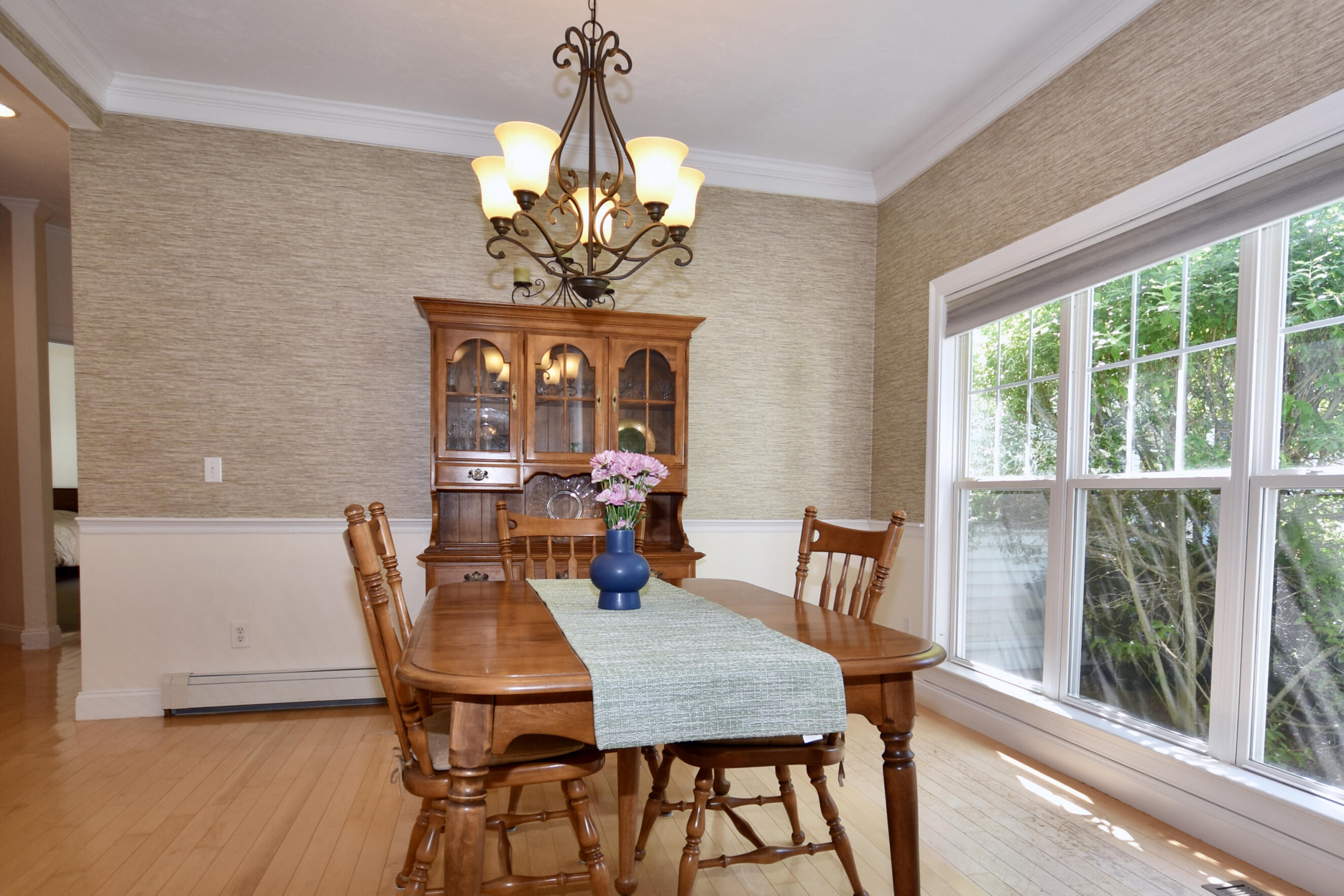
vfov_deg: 70.4
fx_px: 635
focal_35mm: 17
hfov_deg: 93.2
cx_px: 693
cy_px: 477
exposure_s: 1/60
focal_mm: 10
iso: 200
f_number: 4
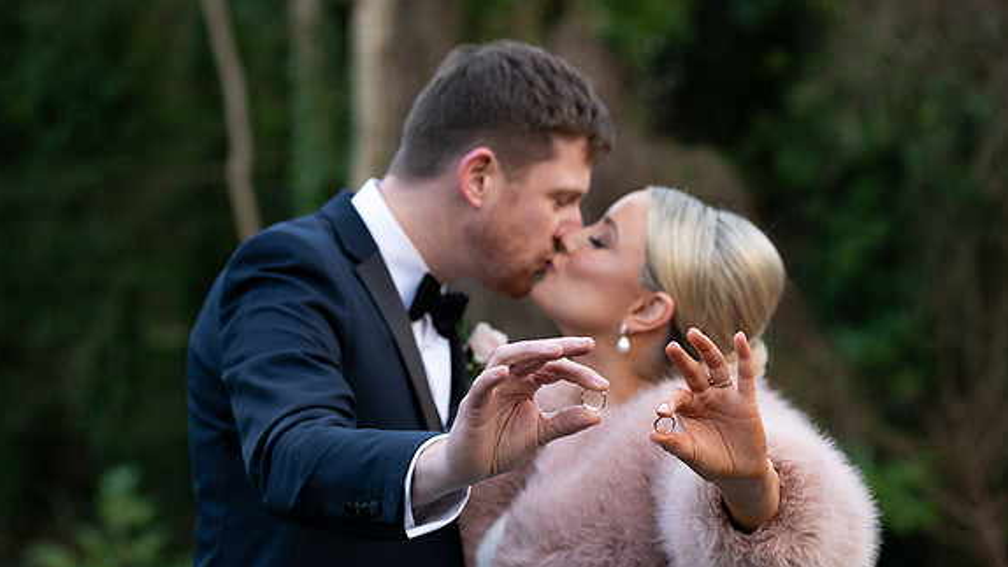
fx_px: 2432
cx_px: 500
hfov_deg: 23.4
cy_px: 322
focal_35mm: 91
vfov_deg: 13.3
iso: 200
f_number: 3.5
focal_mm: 86
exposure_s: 1/160
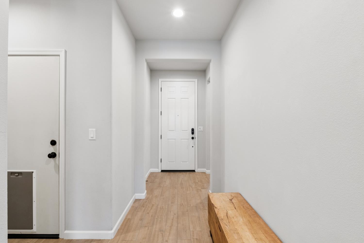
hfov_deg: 95.0
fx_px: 167
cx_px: 182
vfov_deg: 72.1
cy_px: 122
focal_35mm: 16
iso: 800
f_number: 7.1
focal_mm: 11
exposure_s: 1/30
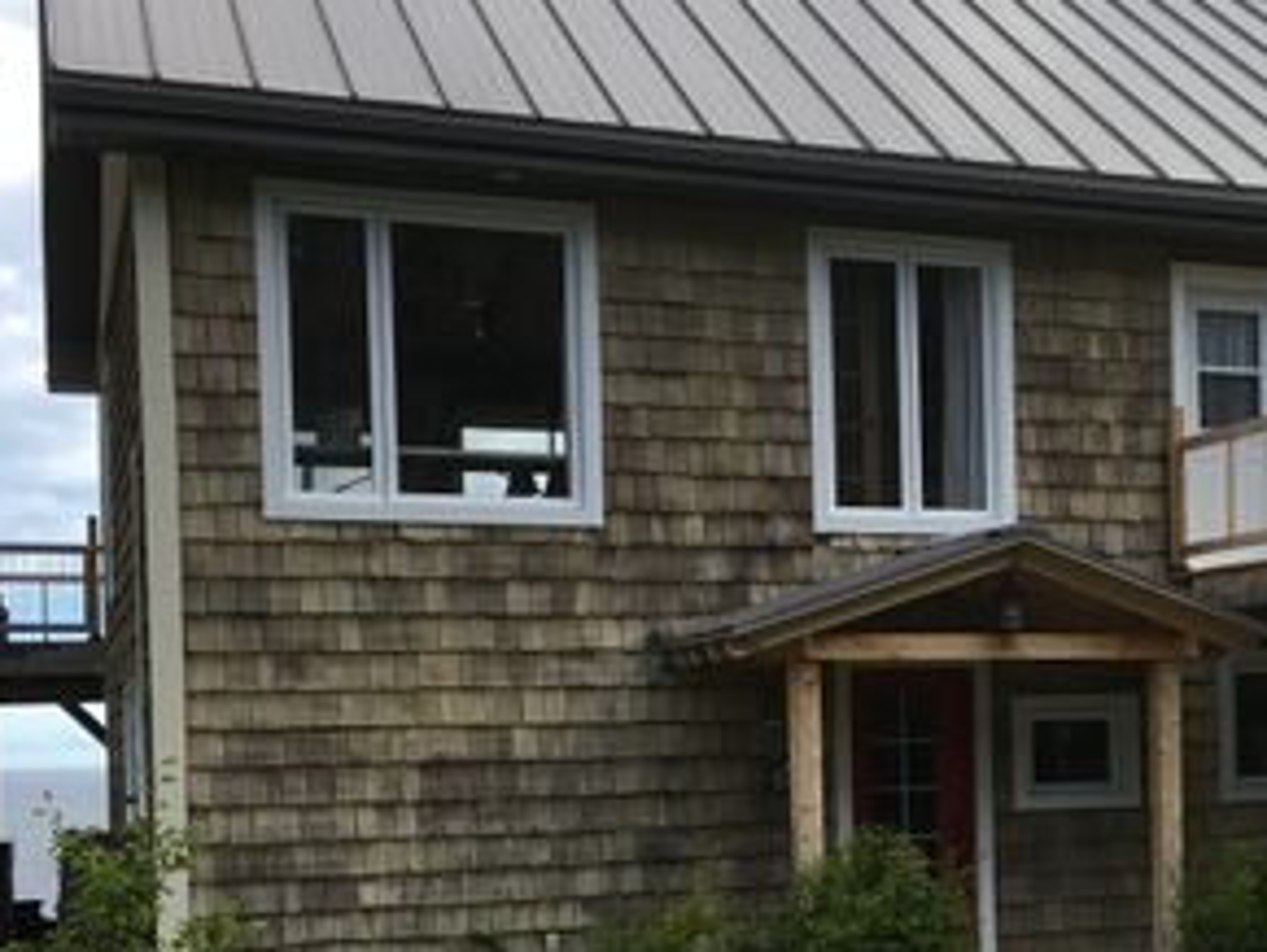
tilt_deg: -0.7
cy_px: 760
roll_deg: +1.2
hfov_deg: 31.0
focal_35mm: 60
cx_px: 1088
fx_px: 2198
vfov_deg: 24.1
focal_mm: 4.15
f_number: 2.2
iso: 25
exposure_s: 1/686
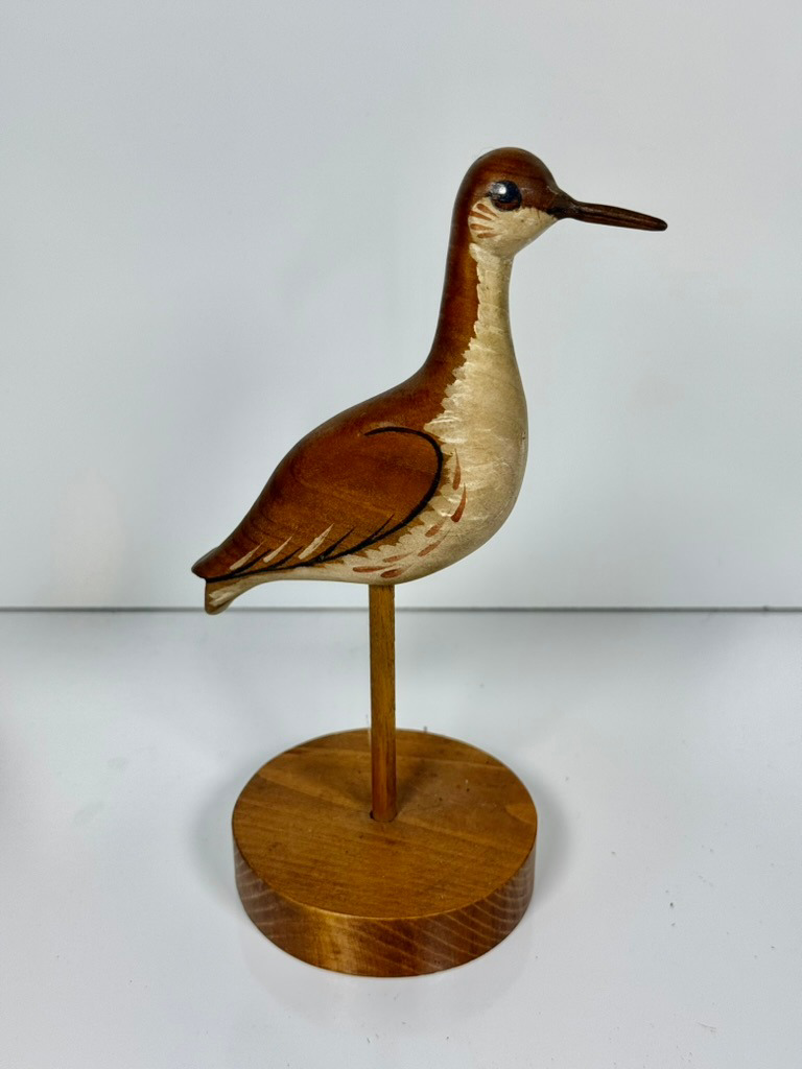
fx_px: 1483
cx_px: 401
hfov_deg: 30.3
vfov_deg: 39.7
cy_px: 534
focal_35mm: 48
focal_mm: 6.76
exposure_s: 1/557
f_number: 1.78
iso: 64
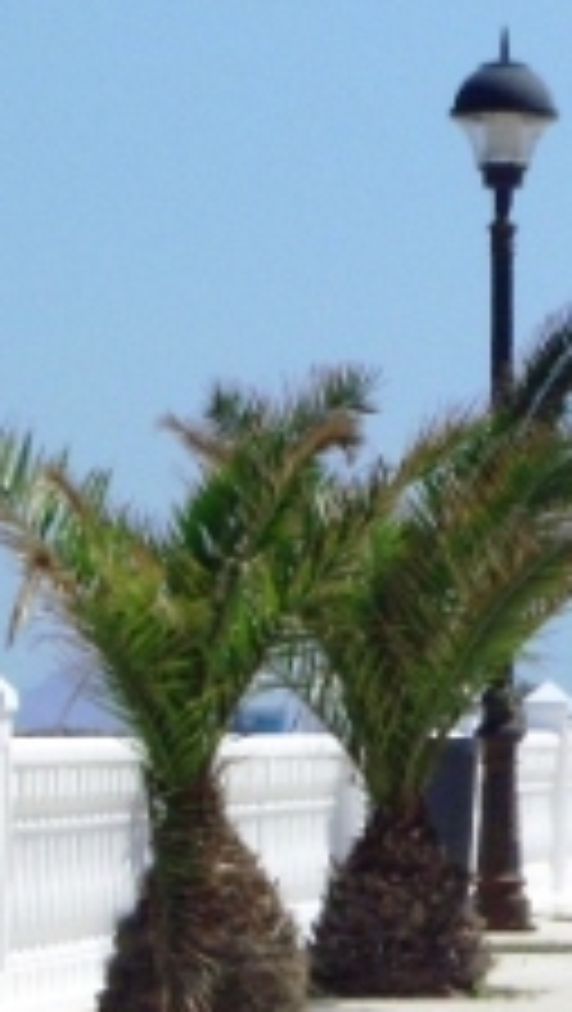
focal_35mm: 290
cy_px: 666
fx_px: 7799
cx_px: 905
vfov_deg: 7.4
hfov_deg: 4.2
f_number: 8.4
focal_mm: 24
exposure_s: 1/2000
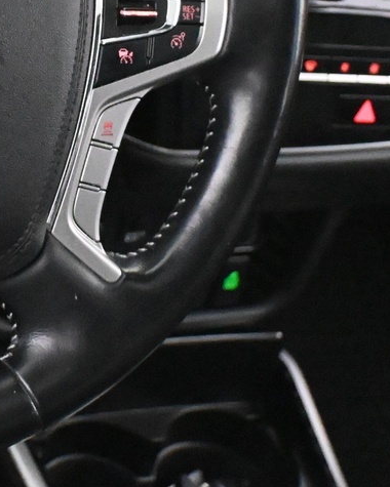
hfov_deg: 10.5
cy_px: 0
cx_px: -115
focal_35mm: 144
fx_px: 2078
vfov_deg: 13.2
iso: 12800
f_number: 4.8
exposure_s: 1/50
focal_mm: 30
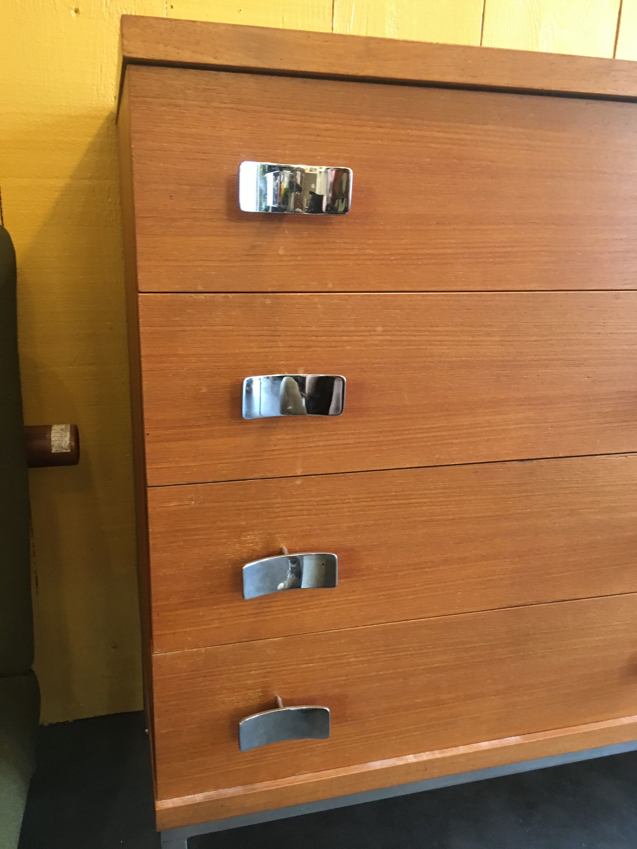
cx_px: 318
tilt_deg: -16.9
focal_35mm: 29
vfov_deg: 61.7
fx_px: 712
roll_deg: -3.0
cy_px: 424
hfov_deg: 48.2
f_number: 2.2
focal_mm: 4.15
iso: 200
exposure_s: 1/25
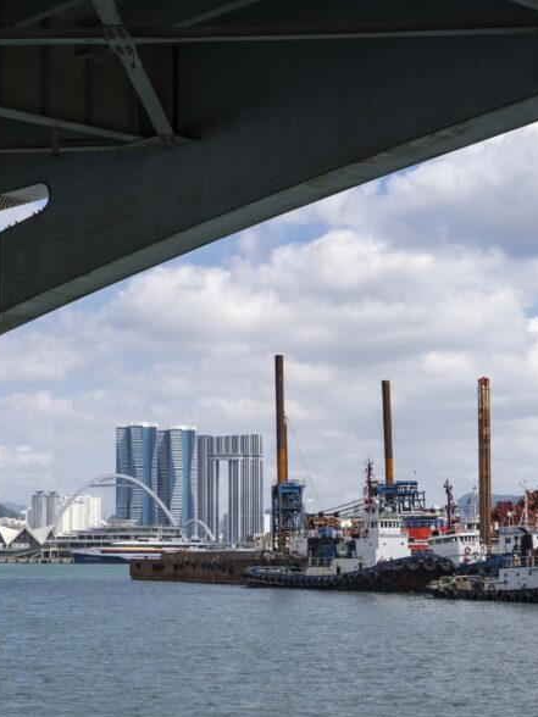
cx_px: 162
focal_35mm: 72
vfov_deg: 27.0
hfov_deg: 20.3
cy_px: 387
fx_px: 1492
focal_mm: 43
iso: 100
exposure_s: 1/160
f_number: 11
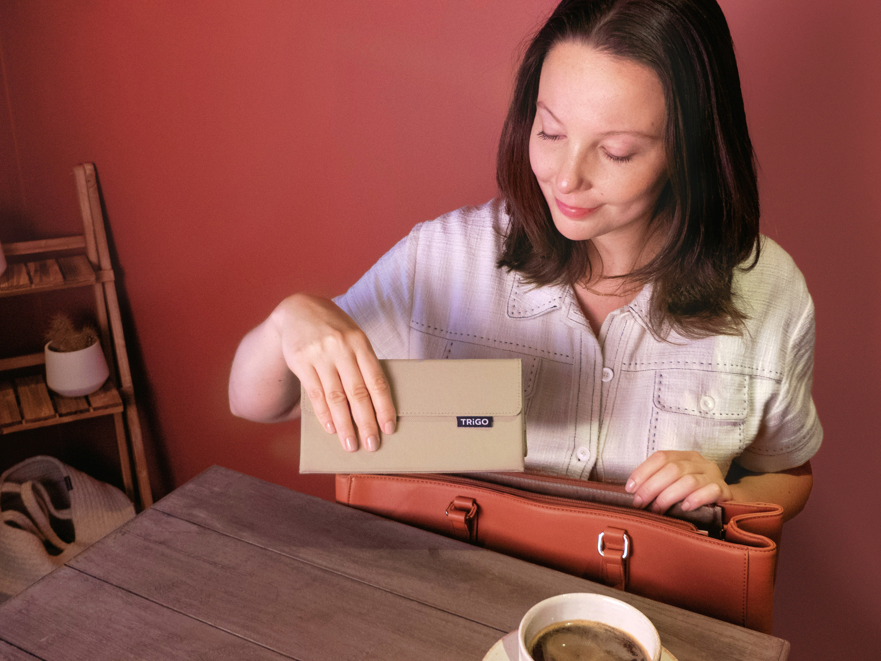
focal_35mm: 36
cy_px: 330
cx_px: 440
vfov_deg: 39.7
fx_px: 916
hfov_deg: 51.4
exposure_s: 1/80
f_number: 2.8
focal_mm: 6.4
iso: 250
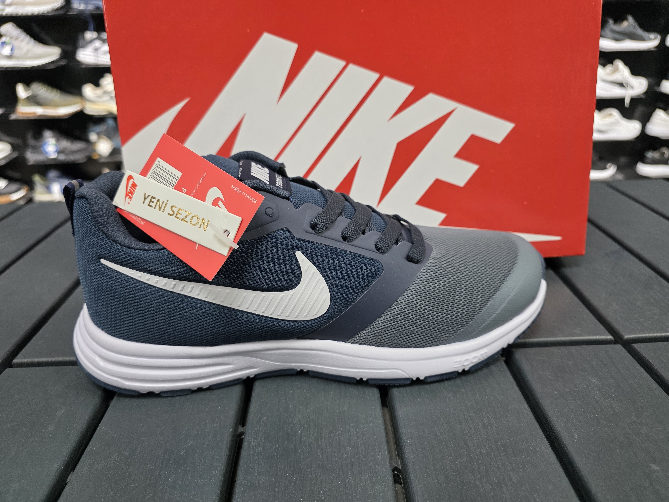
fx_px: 445
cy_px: 251
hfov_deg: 73.9
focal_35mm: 23
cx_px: 334
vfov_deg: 58.9
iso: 160
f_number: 1.7
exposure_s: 1/100
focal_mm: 6.3
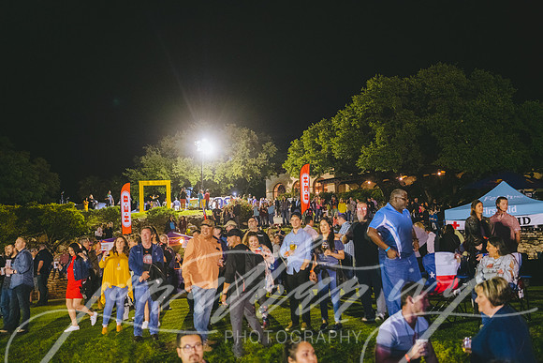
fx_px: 664
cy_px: 182
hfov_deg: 44.5
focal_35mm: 44
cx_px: 272
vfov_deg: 30.5
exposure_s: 1/125
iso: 2000
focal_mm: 44
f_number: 2.8
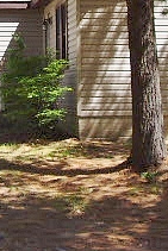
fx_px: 839
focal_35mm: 120
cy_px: 10
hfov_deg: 11.3
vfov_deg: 16.7
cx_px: 8
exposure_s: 1/500
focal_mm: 7.9
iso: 64
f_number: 2.8
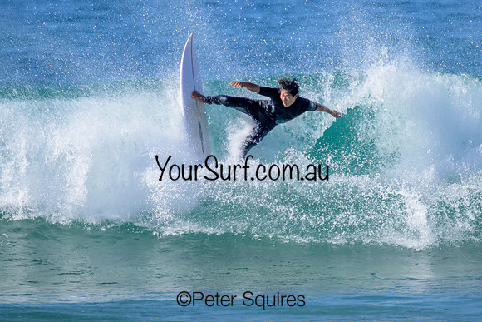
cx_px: 277
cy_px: 141
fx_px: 14597
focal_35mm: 1090
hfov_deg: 1.9
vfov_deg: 1.3
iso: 1250
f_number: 11
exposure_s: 1/2000
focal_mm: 800
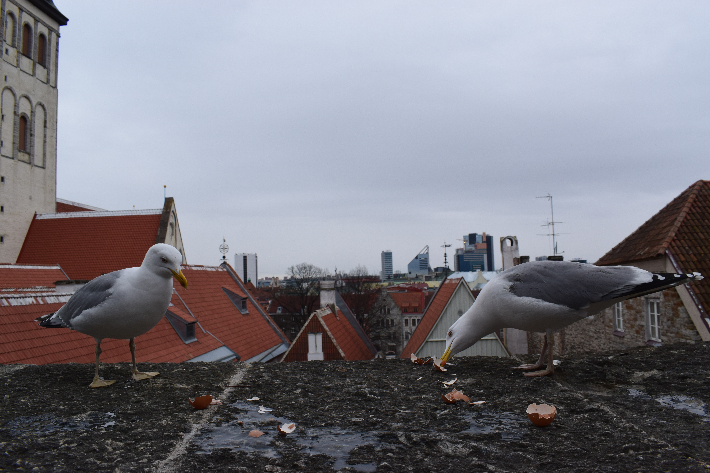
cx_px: 355
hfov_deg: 61.9
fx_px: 592
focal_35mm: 30
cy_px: 236
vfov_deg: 43.6
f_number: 10
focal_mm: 20
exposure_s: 1/250
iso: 400
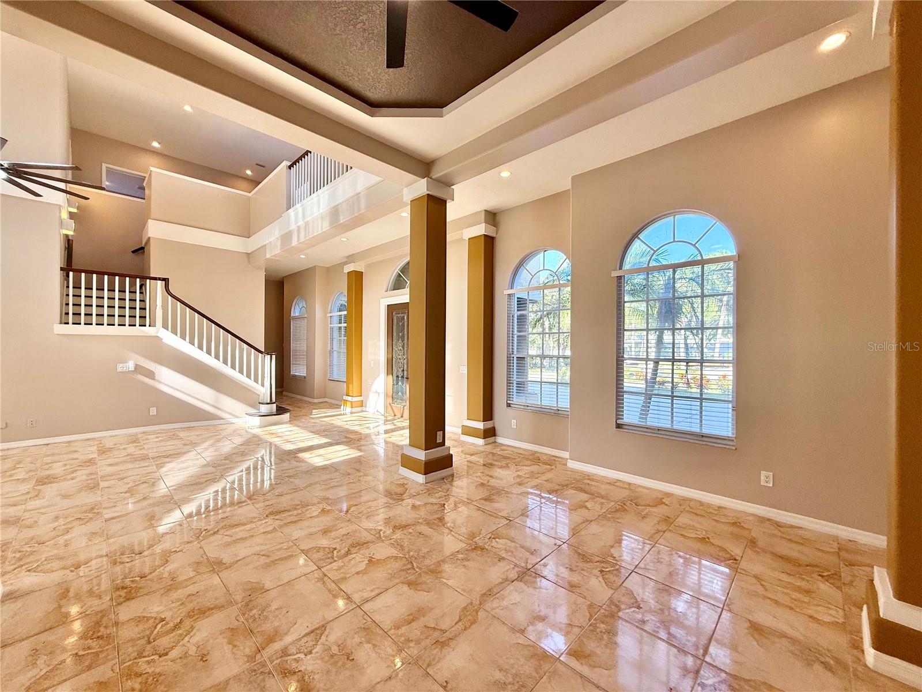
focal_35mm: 14
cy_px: 346
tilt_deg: +1.8
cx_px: 461
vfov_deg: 85.7
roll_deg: +0.1
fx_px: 373
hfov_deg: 102.1
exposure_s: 1/144
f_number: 2.2
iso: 64
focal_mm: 2.22
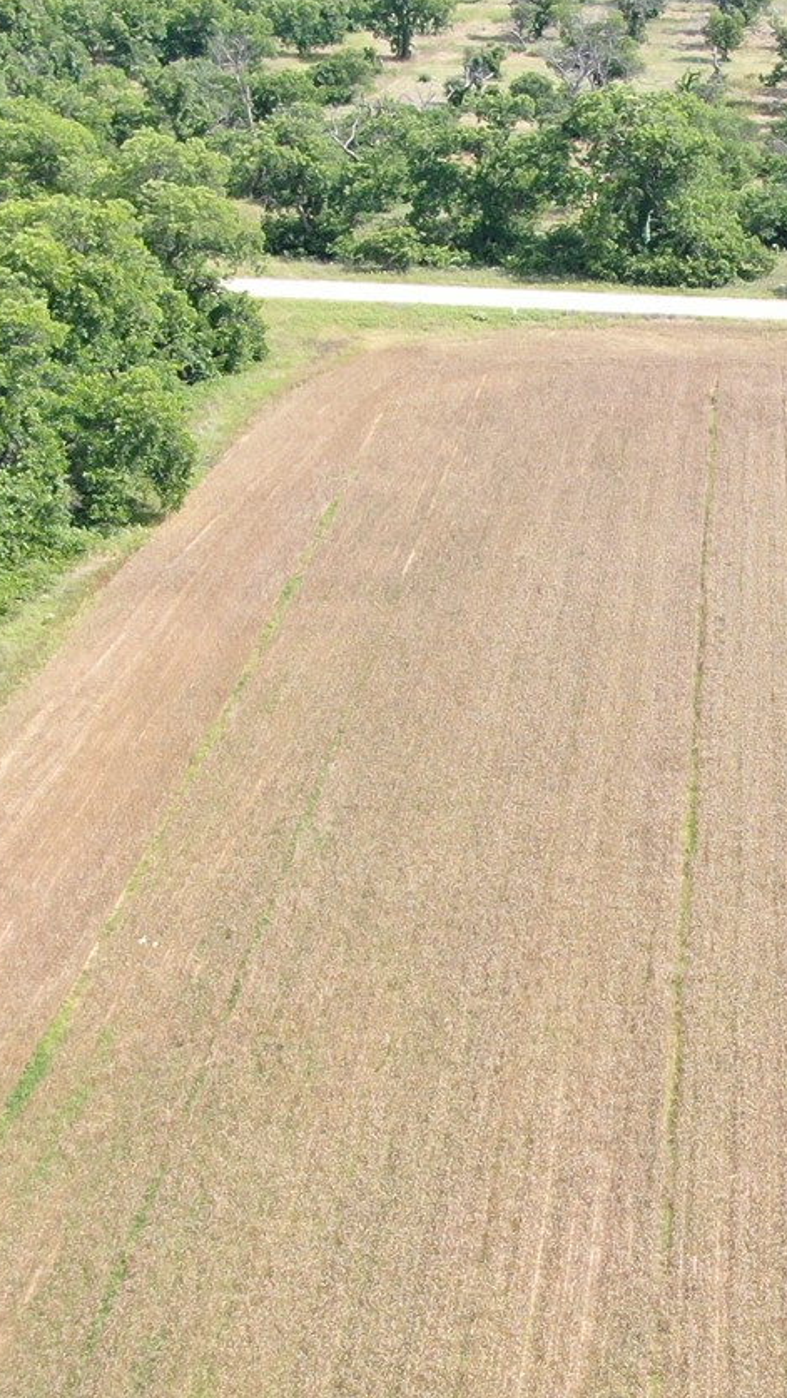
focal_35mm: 64
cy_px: 810
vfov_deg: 32.8
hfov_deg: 17.9
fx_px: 2374
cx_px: 937
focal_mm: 4.39
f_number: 2.8
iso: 100
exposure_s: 1/400
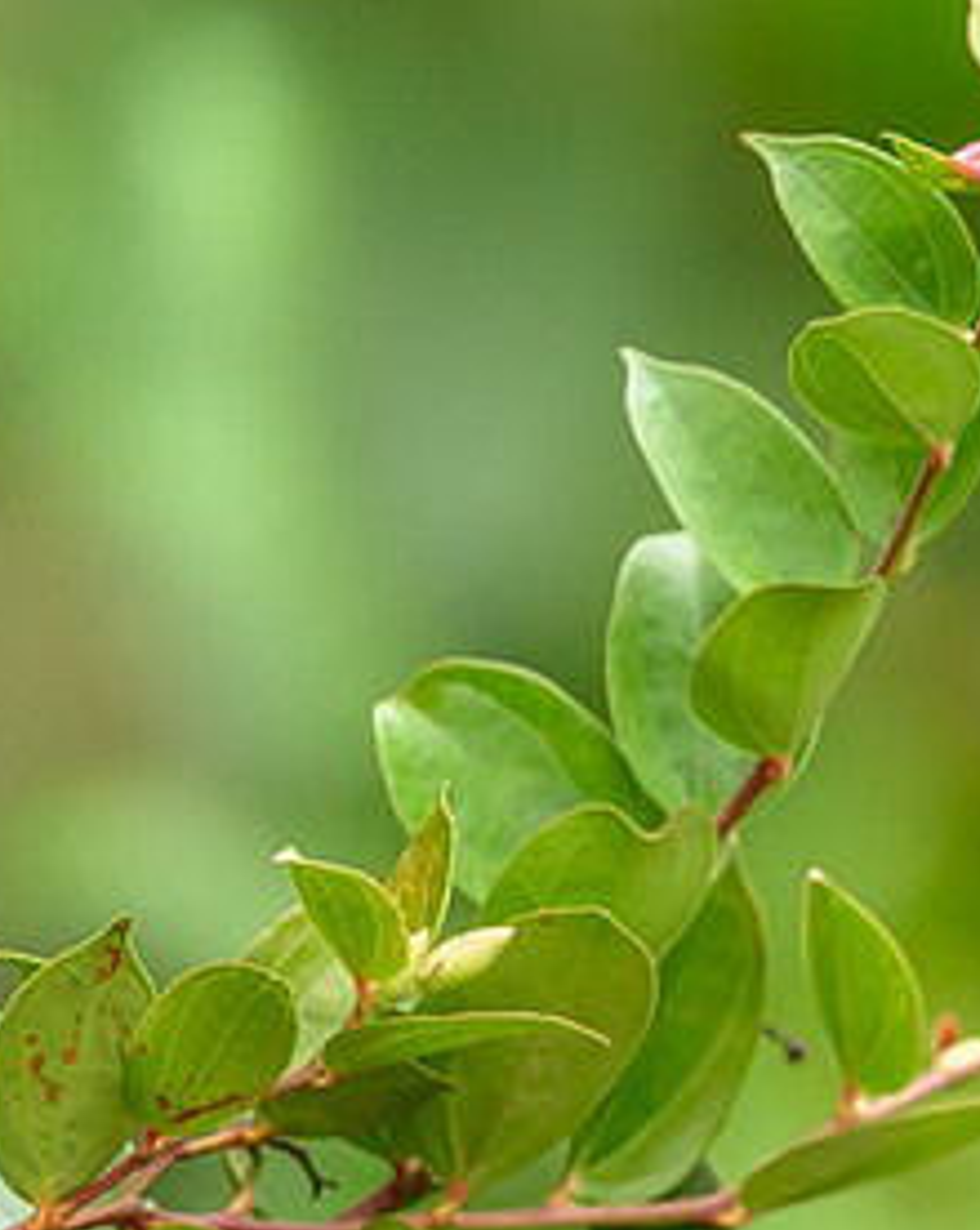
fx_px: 51197
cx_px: 1495
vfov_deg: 1.4
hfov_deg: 1.1
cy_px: 718
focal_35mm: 1409
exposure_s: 1/2500
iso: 2500
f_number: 4
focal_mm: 560
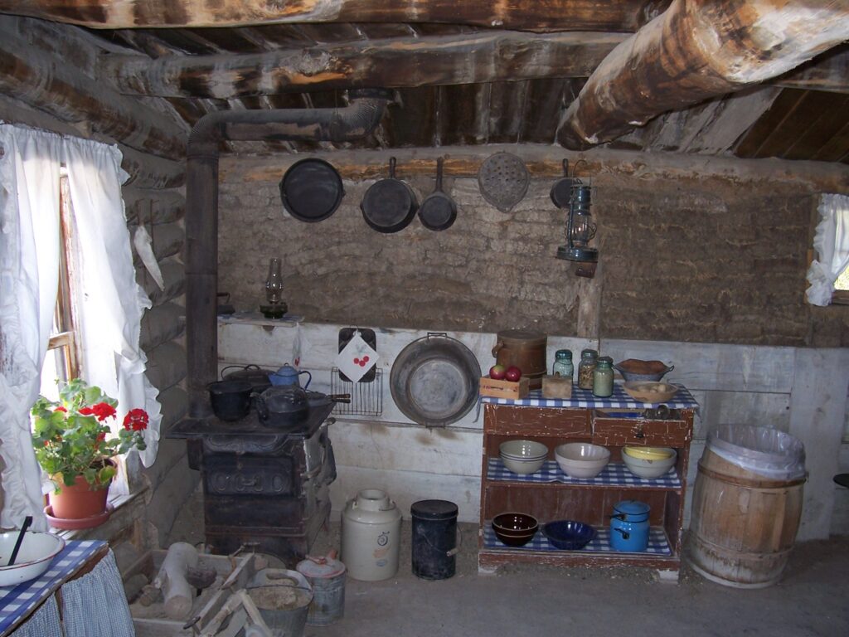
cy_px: 318
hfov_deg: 54.0
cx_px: 424
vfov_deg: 41.8
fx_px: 834
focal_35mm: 34
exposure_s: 1/60
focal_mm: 5.6
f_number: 2.7
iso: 80
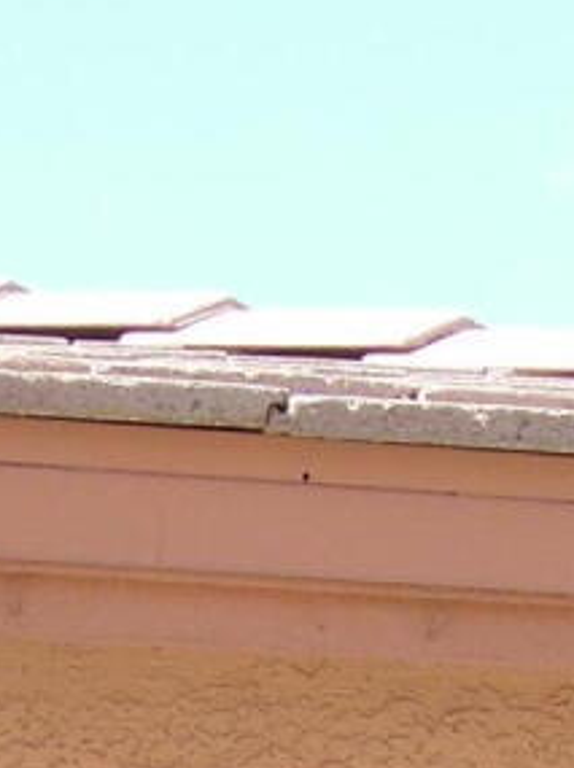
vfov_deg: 7.6
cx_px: 835
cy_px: 1746
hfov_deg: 6.0
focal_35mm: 246
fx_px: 5451
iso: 80
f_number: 3.5
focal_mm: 6.3
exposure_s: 1/173
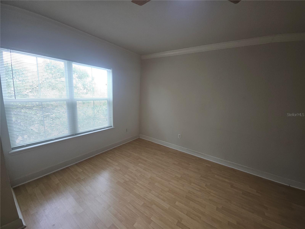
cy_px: 114
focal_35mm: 13
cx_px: 152
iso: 64
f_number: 2.2
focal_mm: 1.7
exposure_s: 1/60
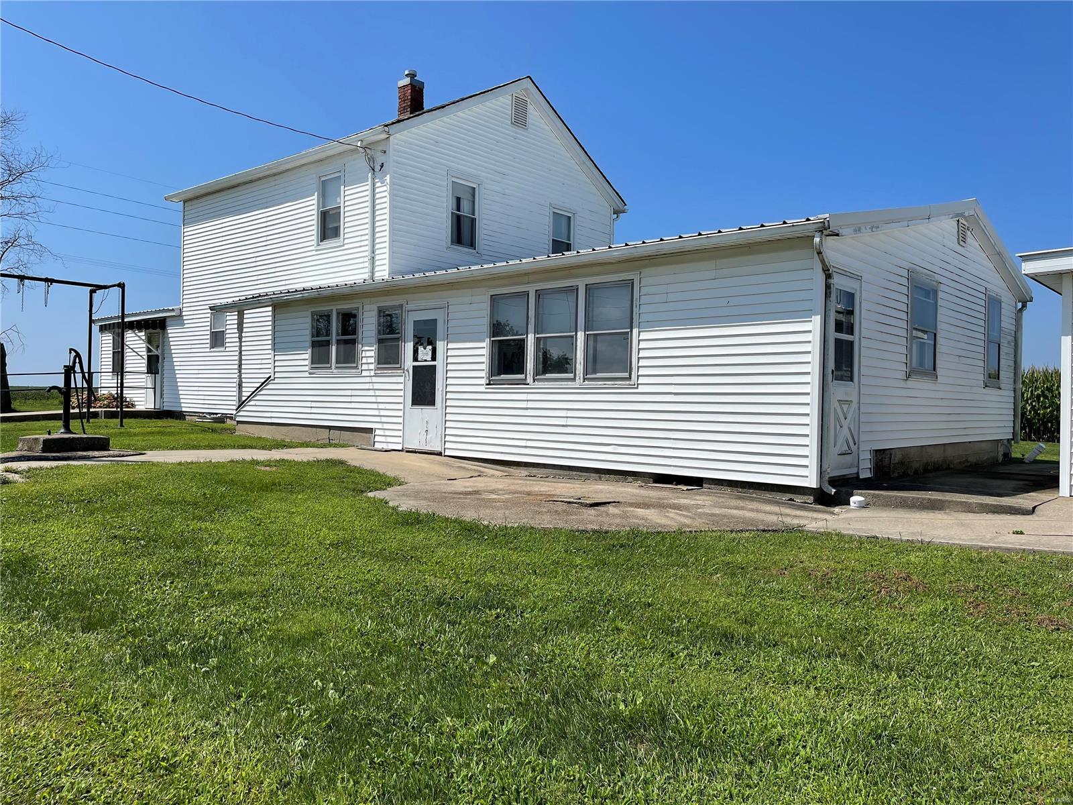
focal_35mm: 26
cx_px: 536
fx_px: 806
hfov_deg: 67.3
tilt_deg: +1.1
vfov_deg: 53.1
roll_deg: -1.0
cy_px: 402
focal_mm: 5.1
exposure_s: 1/7407
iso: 32
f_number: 1.6
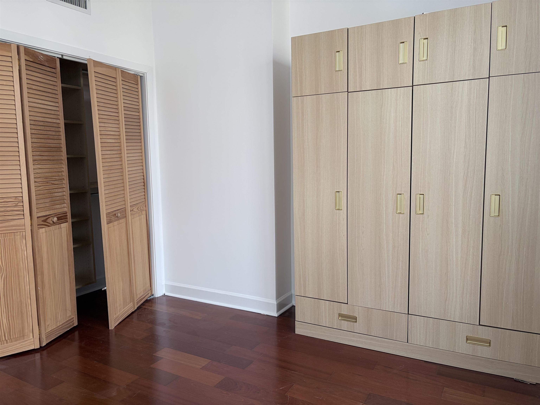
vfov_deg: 53.1
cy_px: 202
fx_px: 406
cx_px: 270
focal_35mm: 26
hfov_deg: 67.3
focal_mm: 5.96
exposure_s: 1/122
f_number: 1.6
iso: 64
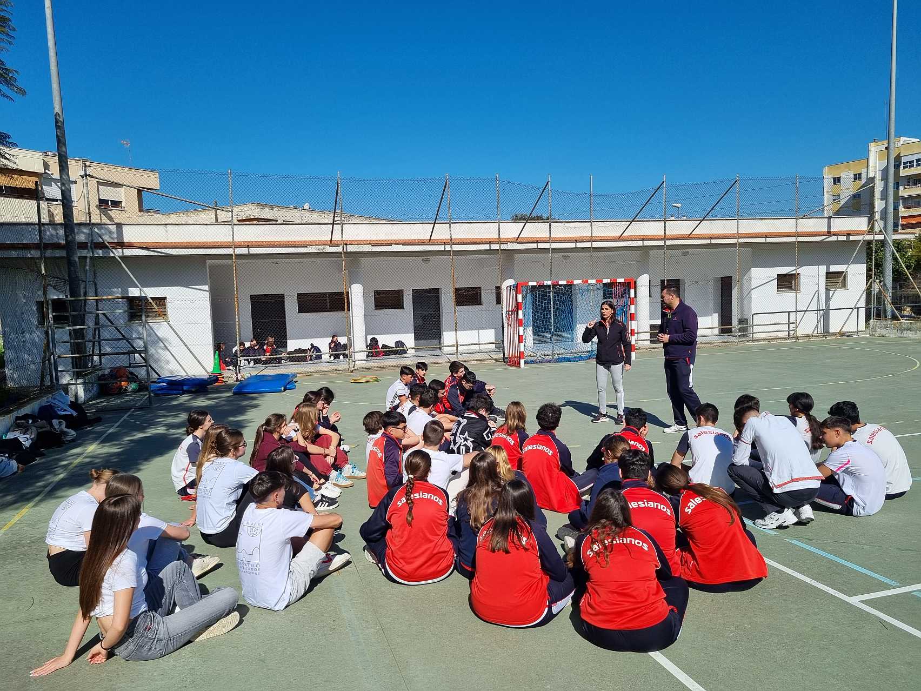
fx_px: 692
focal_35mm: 26
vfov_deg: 53.1
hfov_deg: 67.3
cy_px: 346
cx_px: 460
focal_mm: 5.4
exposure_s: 1/5296
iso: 50
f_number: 1.8
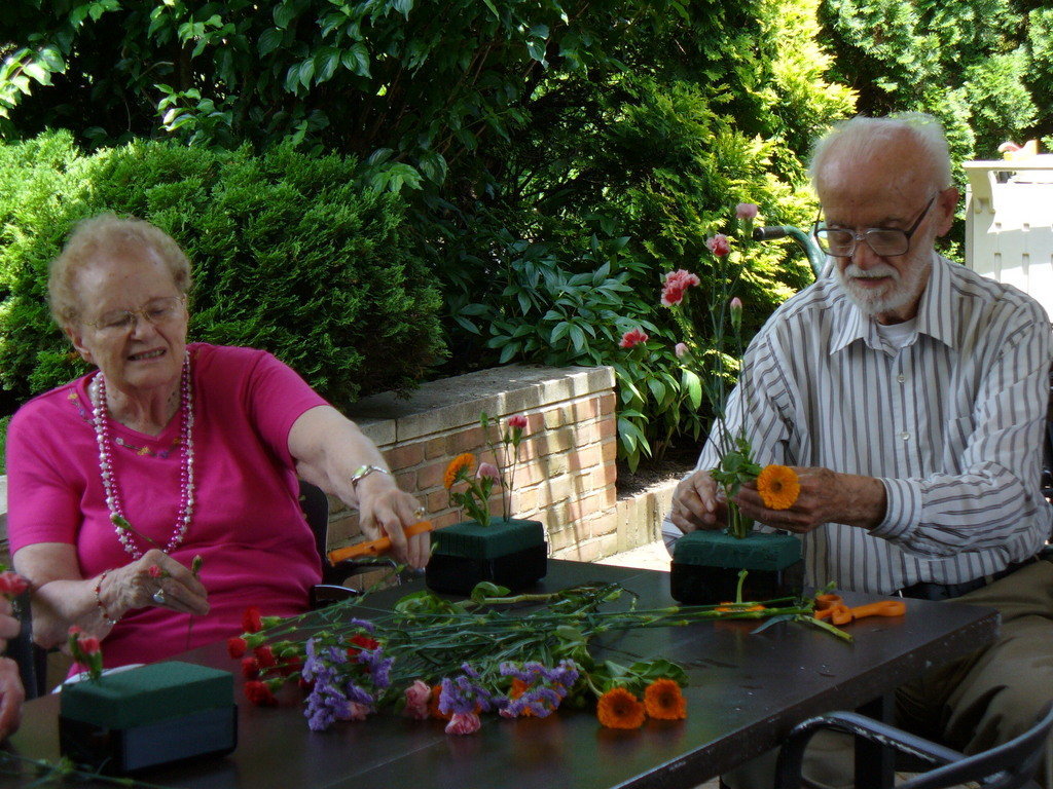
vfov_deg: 16.8
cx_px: 526
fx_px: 2677
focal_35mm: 88
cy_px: 394
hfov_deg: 22.3
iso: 80
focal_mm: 14.5
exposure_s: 1/160
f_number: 3.4
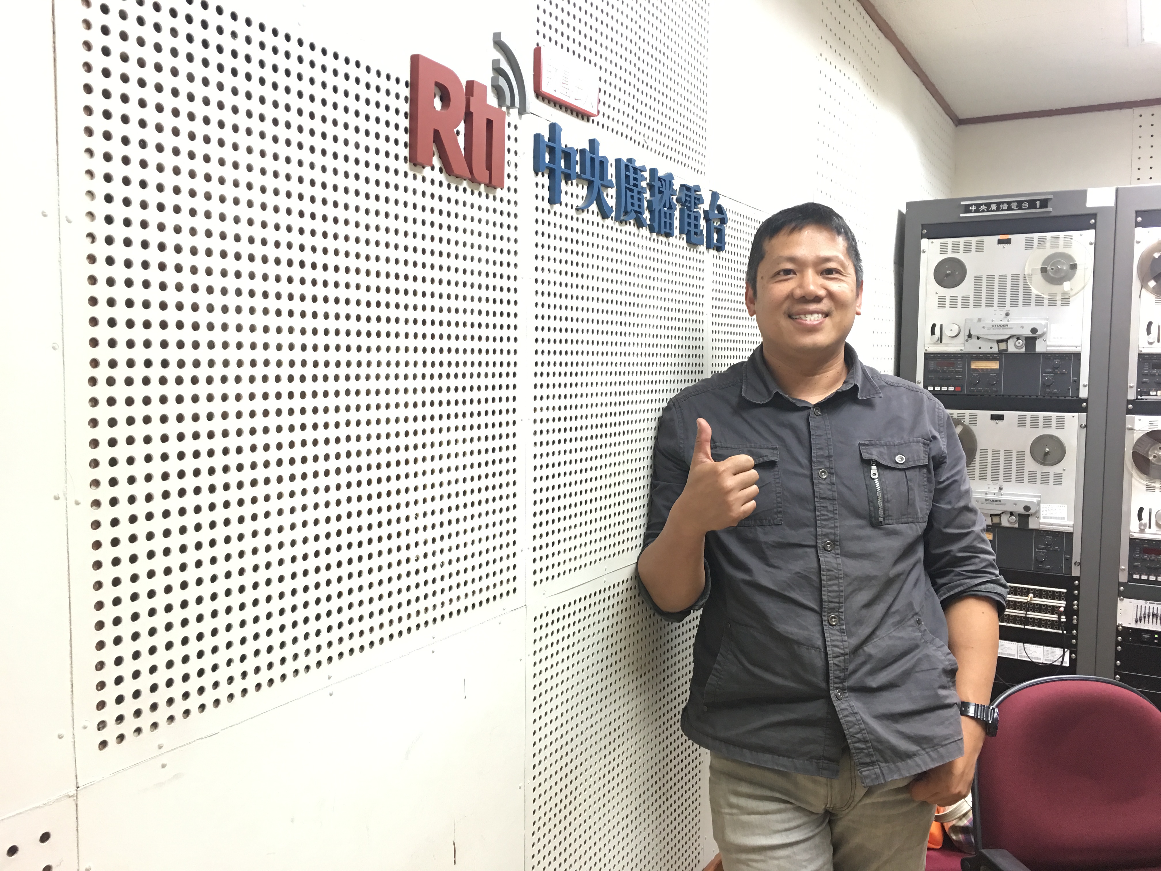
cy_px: 436
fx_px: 973
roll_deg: -0.6
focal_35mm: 29
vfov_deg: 48.2
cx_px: 580
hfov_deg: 61.7
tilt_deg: -2.8
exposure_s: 1/15
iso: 64
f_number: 2.2
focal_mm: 4.15
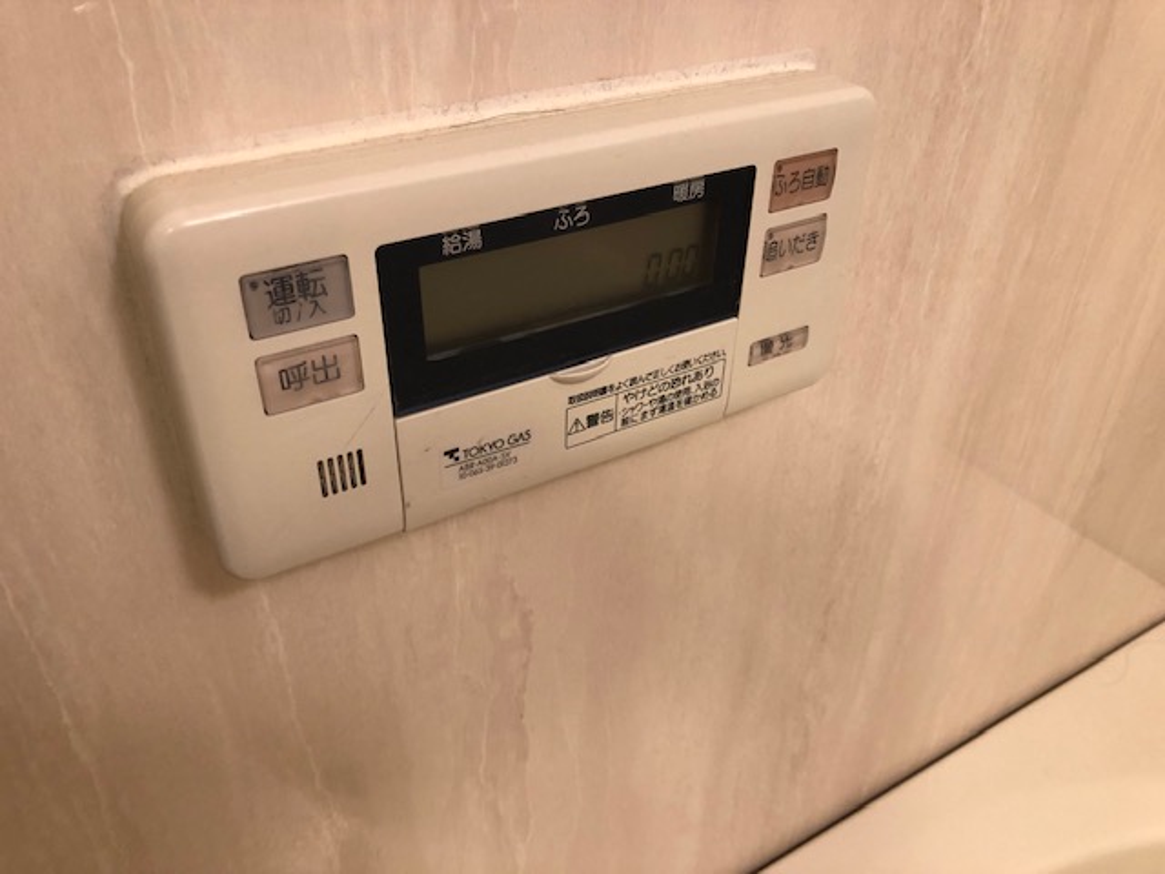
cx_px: 582
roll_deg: +1.1
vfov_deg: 49.7
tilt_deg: -33.5
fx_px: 942
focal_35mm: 28
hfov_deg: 63.4
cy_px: 437
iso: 50
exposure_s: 1/17
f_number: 1.8
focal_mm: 3.99
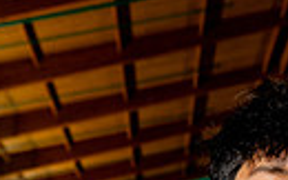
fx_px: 1137
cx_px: 230
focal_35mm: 145
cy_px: 464
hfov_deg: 14.4
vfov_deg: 8.2
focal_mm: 41
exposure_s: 1/250
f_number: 5.6
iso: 640
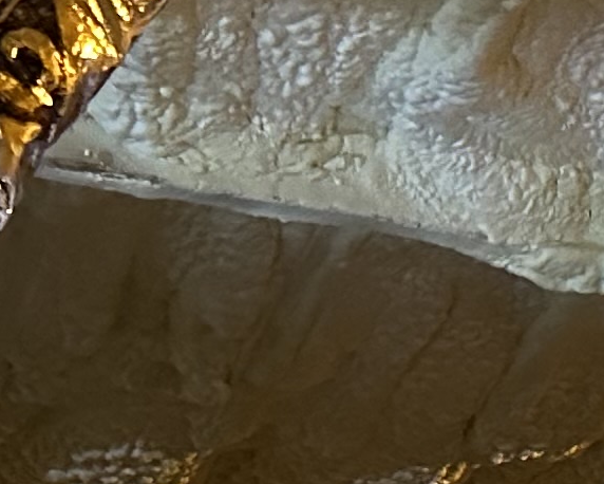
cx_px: 1383
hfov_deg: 10.3
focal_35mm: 165
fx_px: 2951
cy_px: 1381
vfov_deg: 8.2
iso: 800
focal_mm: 6.86
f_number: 1.78
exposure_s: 1/60
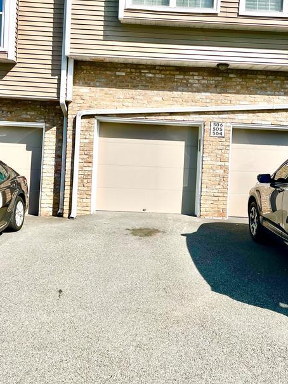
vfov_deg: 55.0
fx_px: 366
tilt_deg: +1.5
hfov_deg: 43.0
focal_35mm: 33
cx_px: 149
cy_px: 158
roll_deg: -2.8
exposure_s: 1/4016
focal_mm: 5.1
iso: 50
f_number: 1.6
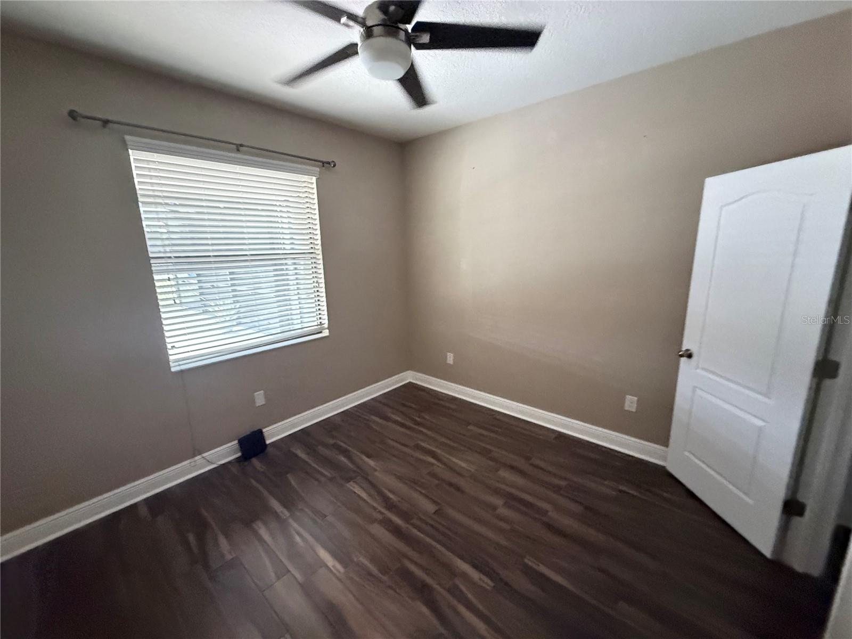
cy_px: 320
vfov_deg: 85.7
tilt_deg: -9.8
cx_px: 426
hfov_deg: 102.1
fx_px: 345
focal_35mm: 14
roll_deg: +3.3
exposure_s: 1/60
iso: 1000
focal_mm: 2.22
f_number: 2.2
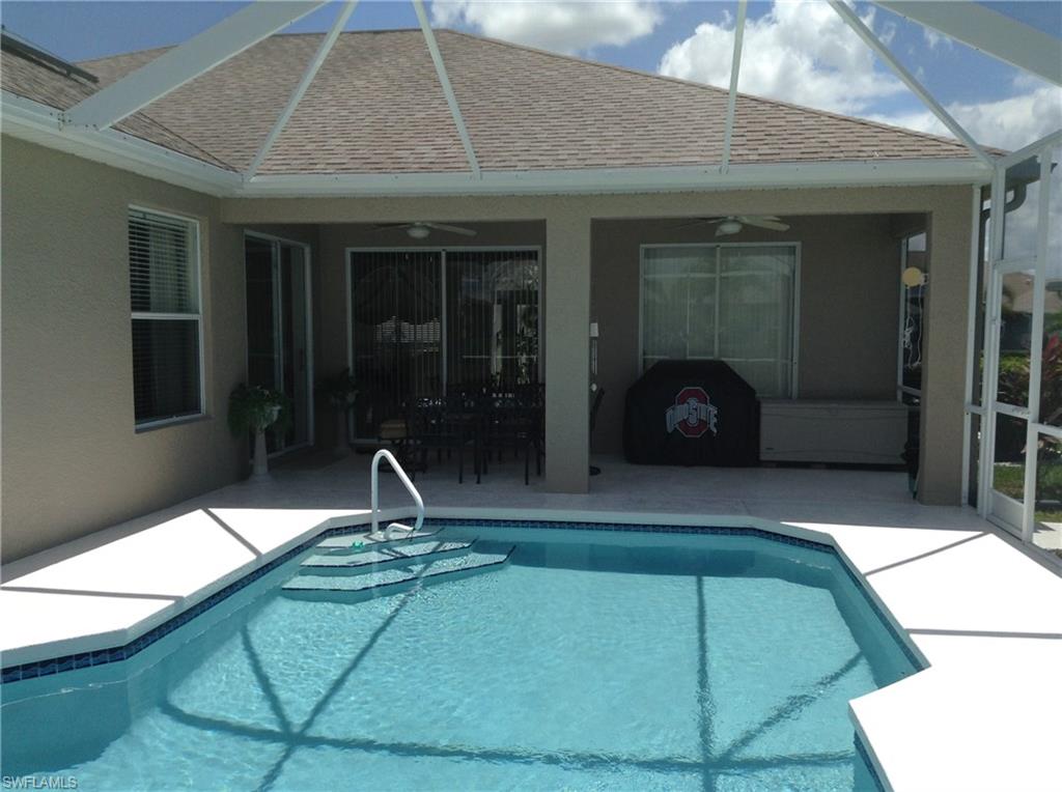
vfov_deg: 42.8
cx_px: 531
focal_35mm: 33
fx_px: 1011
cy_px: 396
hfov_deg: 55.4
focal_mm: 3.3
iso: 25
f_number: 2.4
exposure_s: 1/999
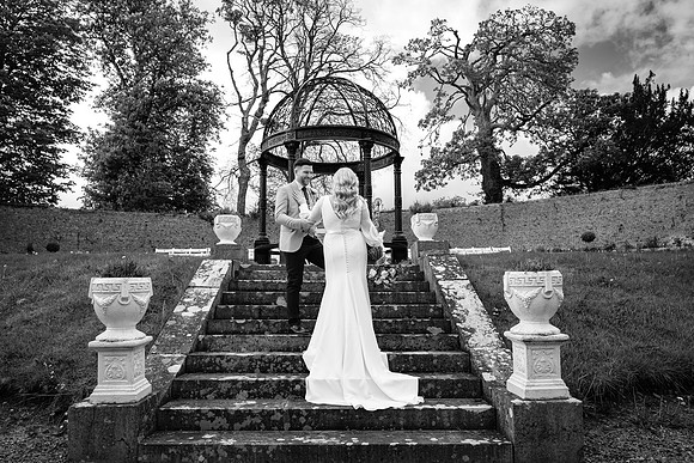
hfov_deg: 69.7
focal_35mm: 26
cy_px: 244
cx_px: 334
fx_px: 498
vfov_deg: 49.9
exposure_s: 1/250
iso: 200
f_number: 4
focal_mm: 16
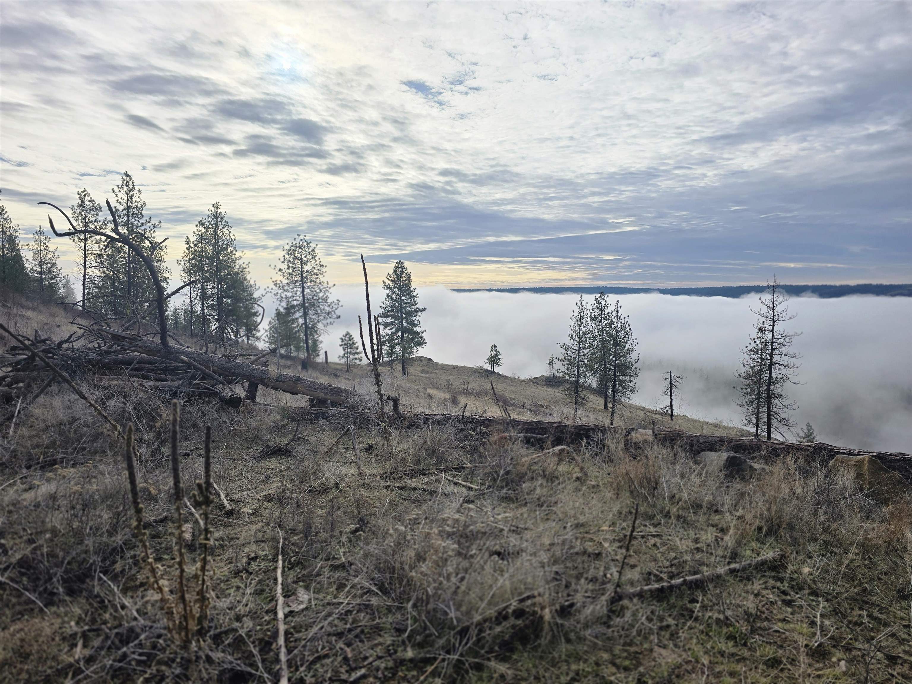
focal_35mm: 23
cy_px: 342
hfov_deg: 73.9
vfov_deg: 58.9
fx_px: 606
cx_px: 456
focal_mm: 6.3
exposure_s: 1/2579
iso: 12
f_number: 1.7
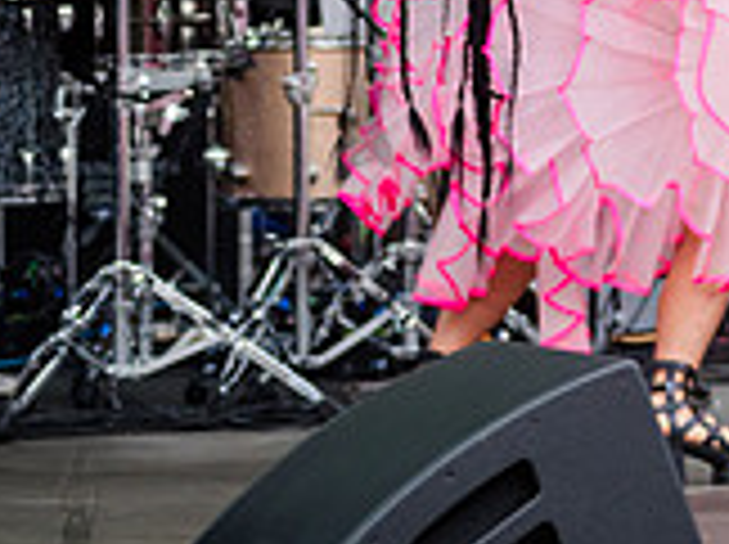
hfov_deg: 4.4
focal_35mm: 451
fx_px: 9484
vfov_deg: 3.3
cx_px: 945
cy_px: -128
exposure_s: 1/320
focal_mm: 125
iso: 1000
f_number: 4
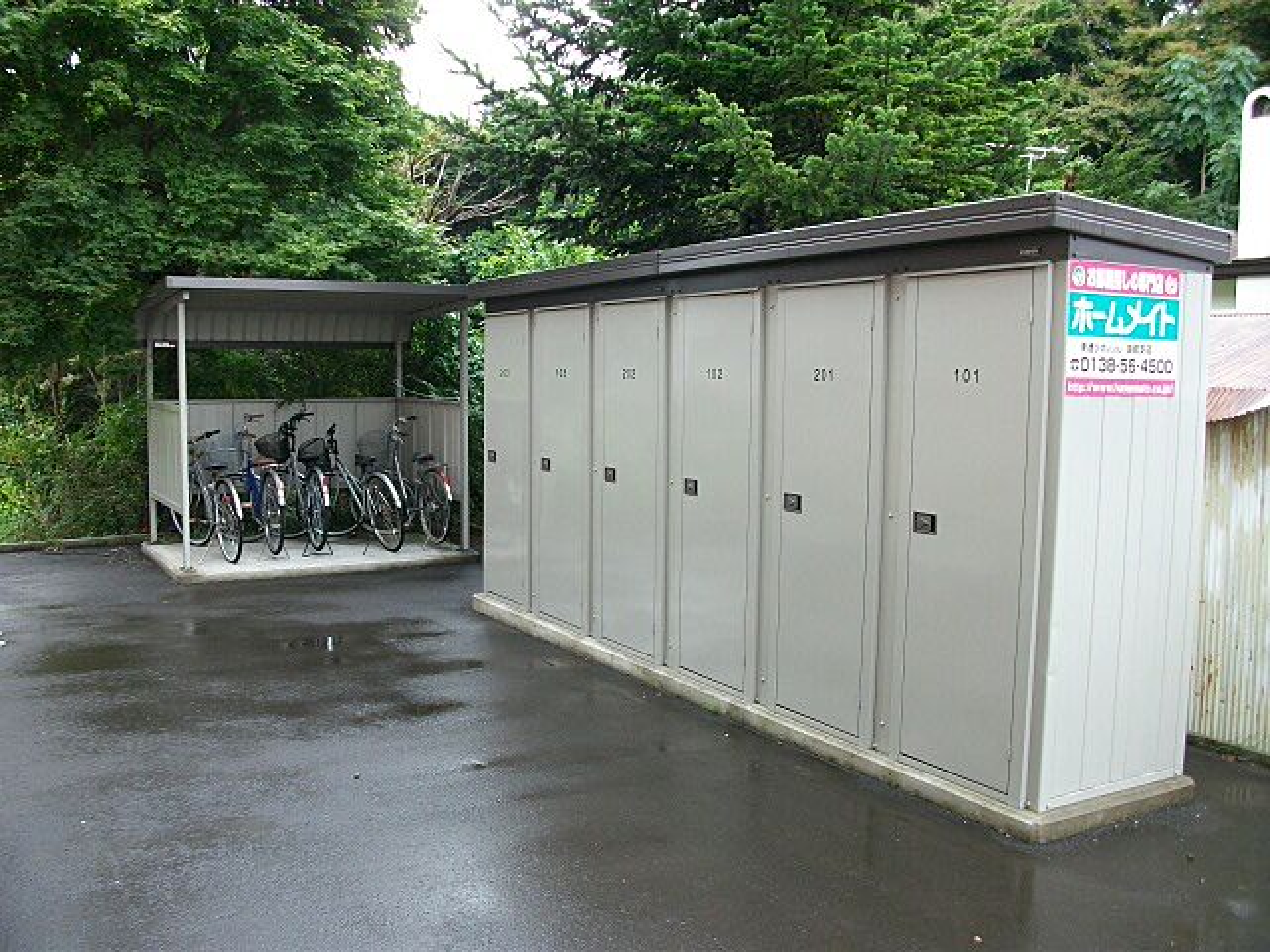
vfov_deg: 45.4
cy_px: 476
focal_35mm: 31
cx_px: 635
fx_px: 1137
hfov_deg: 58.4
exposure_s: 1/40
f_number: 2.9
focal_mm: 5.7
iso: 166
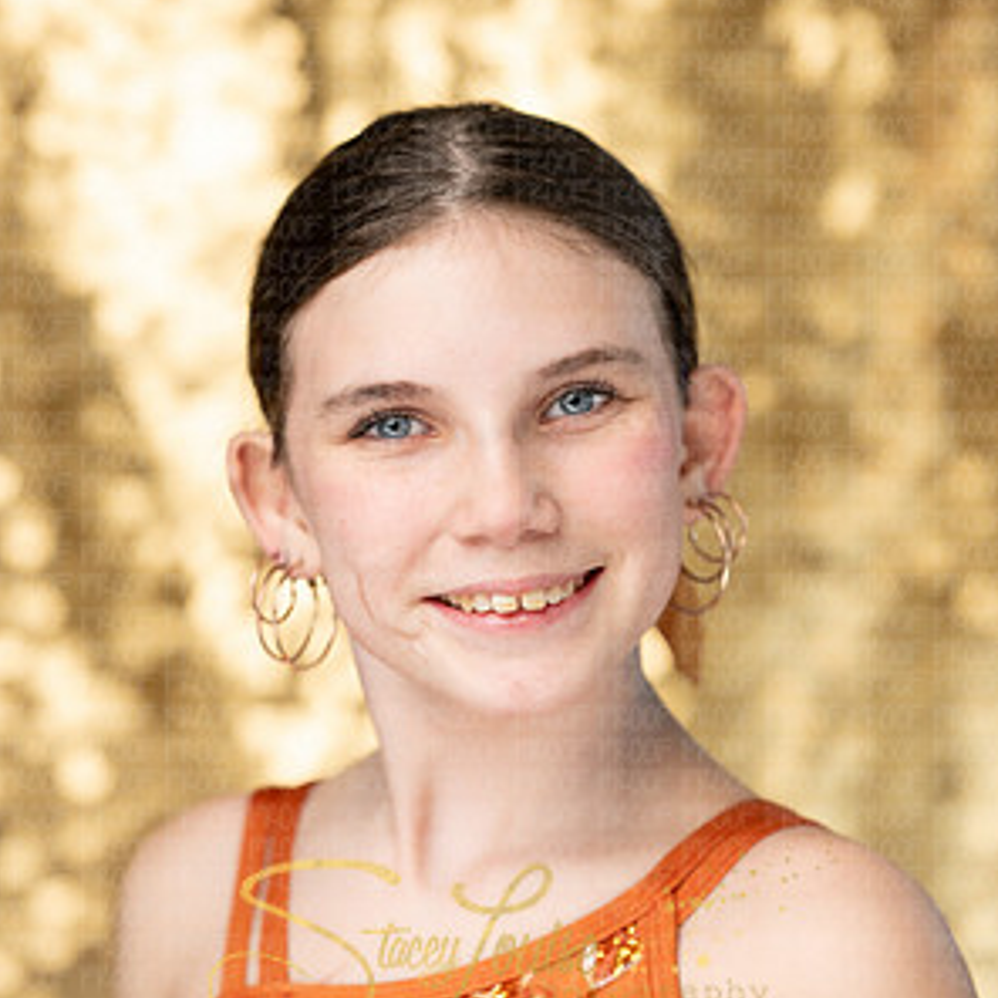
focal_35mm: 110
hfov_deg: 15.8
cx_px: 502
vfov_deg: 15.8
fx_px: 3588
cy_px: 657
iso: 1250
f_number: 2.8
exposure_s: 1/800
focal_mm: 85
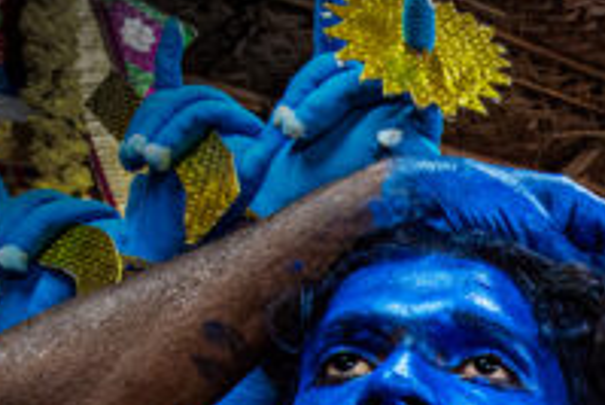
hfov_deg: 33.6
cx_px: 734
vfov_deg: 24.4
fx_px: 790
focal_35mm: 47
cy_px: 550
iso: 800
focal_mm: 15
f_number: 4.5
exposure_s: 1/50
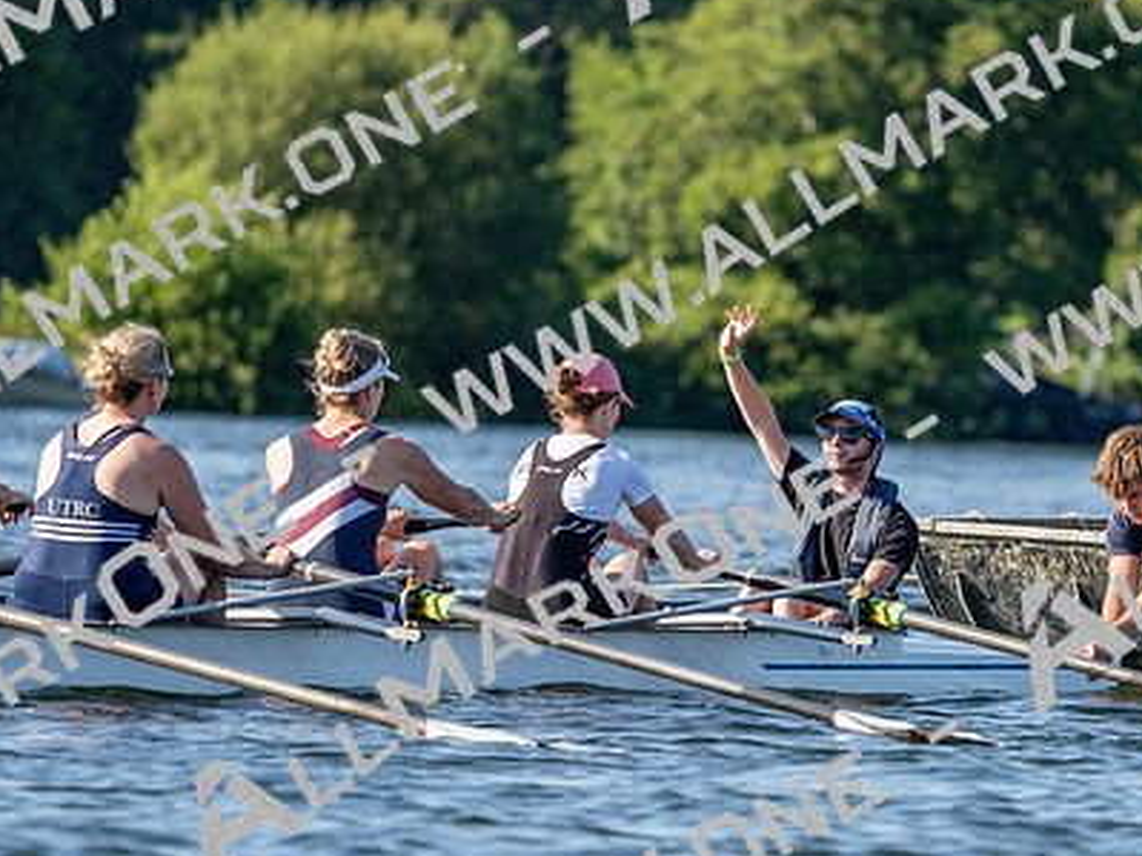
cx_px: 776
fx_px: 15864
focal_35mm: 481
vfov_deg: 3.1
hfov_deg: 4.1
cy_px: 442
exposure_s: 1/1600
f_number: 6.3
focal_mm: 344
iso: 500
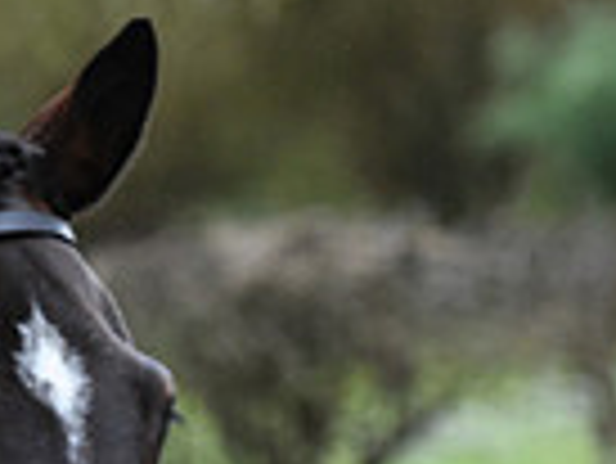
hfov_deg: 3.6
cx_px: -576
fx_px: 9778
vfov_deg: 2.7
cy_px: 342
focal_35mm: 549
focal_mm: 135
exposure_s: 1/1250
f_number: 3.5
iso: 3200
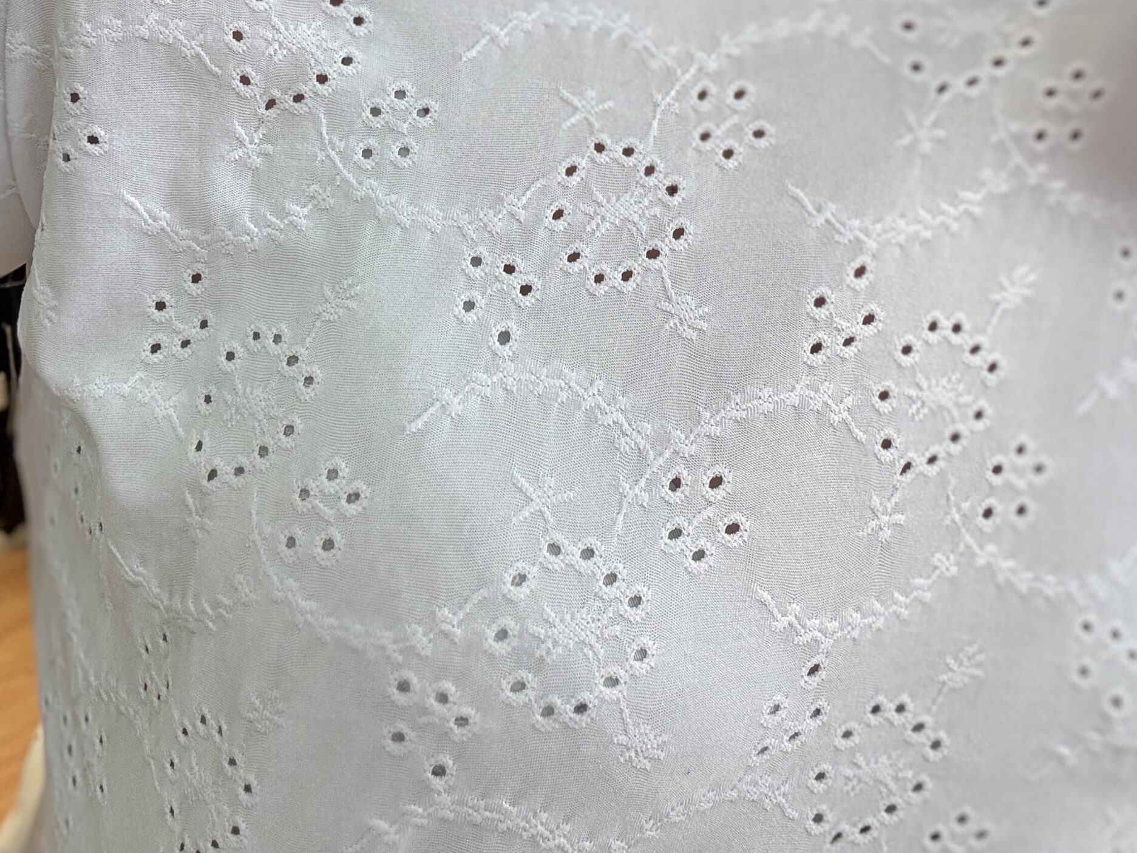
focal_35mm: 41
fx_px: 1347
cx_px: 578
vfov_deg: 33.2
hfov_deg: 45.8
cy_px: 78
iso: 40
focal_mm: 2.69
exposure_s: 1/50
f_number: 1.9
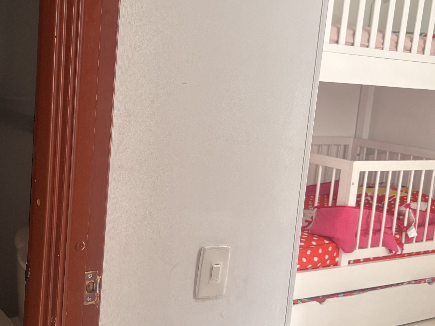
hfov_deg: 36.4
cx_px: 143
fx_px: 653
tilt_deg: -7.5
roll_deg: -3.9
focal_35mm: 52
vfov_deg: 28.0
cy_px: 164
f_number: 1.6
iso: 125
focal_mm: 5.96
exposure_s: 1/121
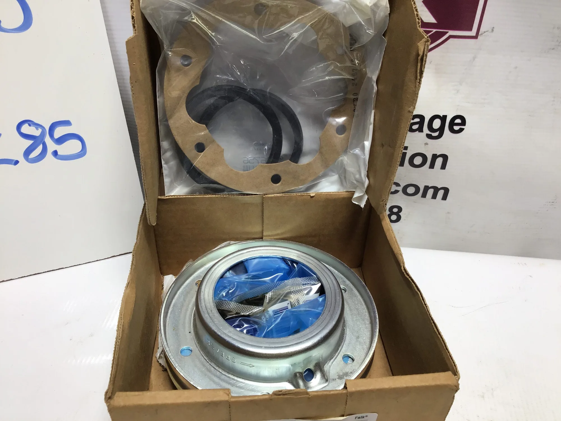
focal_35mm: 31
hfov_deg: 58.4
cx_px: 280
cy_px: 210
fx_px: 502
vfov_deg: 45.4
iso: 32
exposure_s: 1/120
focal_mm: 3.3
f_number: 2.4
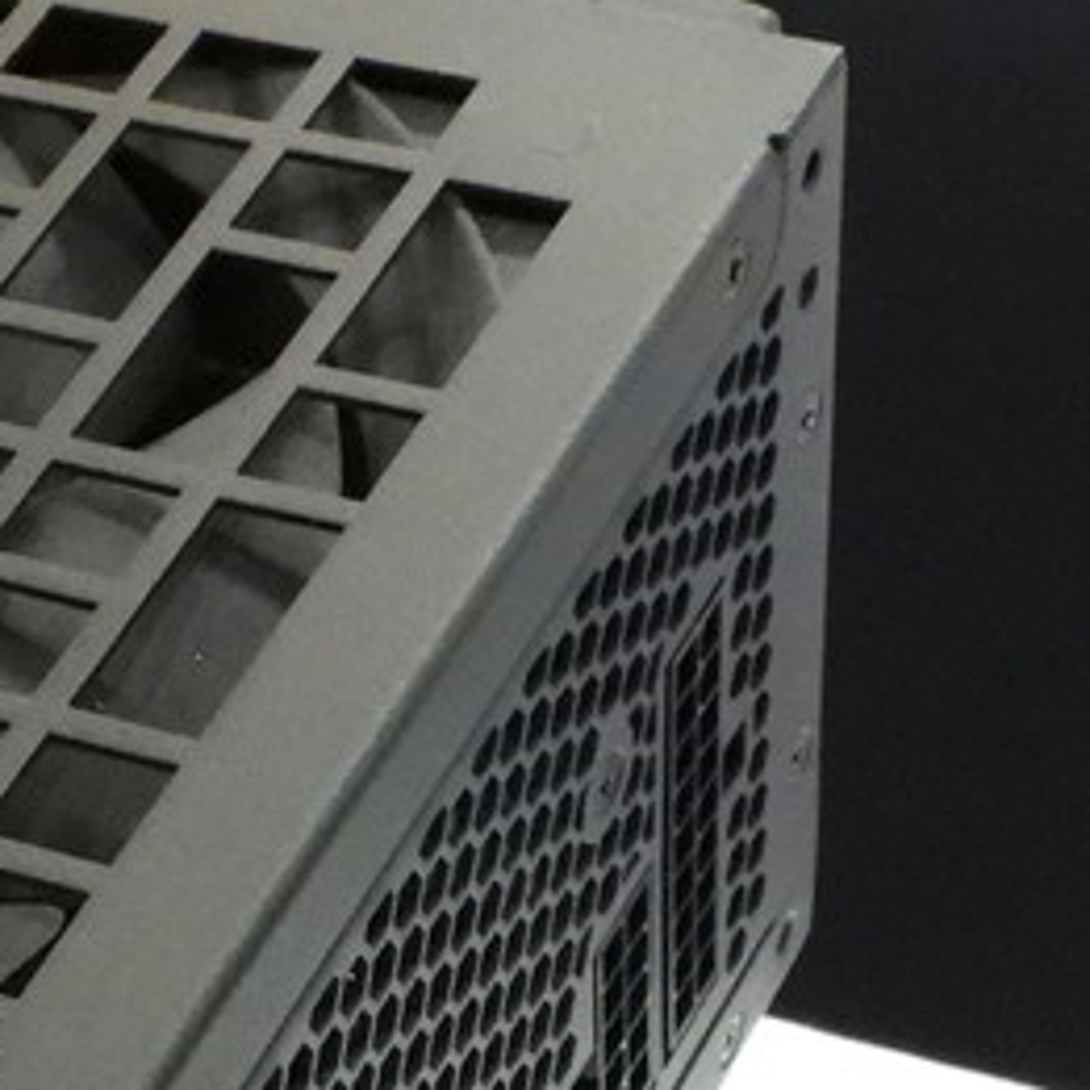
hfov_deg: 14.6
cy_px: 1077
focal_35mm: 111
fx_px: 3954
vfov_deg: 15.4
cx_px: -530
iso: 1600
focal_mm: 5.8
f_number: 4
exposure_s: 1/160
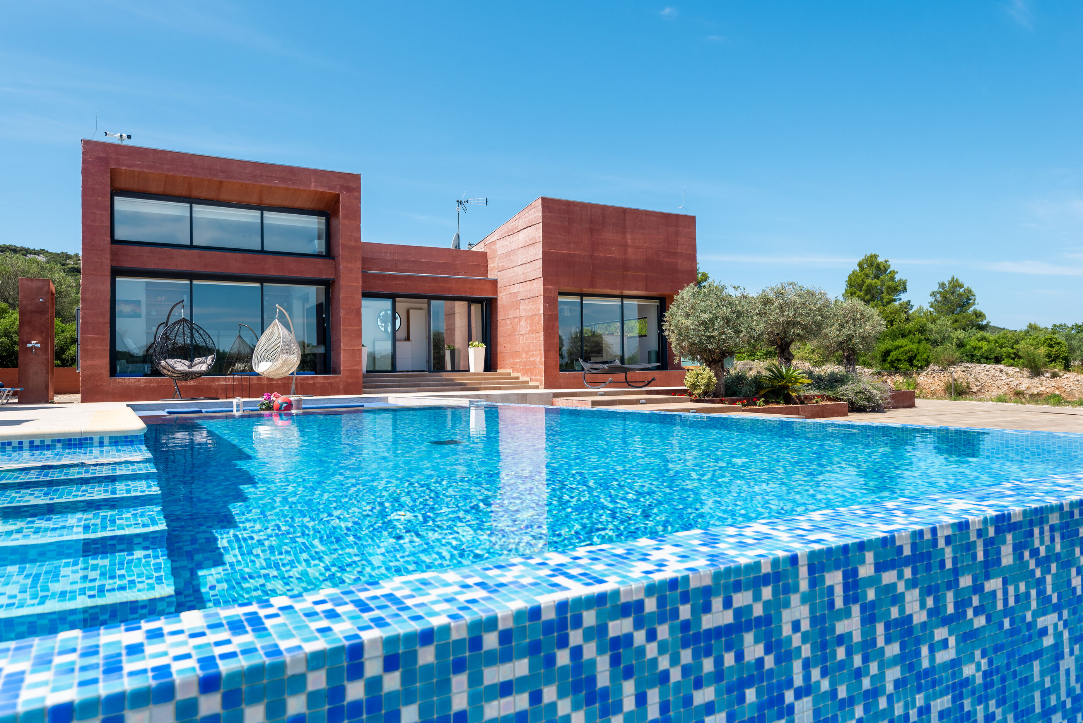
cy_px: 362
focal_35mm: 24
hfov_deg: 73.7
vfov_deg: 53.2
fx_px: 722
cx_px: 542
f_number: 7.1
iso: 100
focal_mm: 24
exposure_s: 1/640
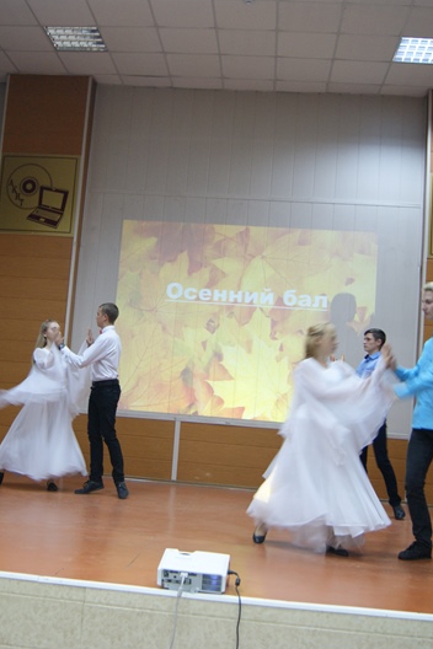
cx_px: 197
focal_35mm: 59
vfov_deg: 33.9
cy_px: 324
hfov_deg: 23.0
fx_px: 1064
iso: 400
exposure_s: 1/15
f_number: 4.5
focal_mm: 26
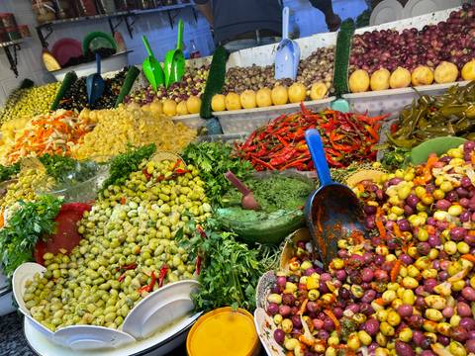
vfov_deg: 53.1
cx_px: 238
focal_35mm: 26
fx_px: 357
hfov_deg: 67.3
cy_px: 178
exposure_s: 1/100
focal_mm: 4.2
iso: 64
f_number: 1.6
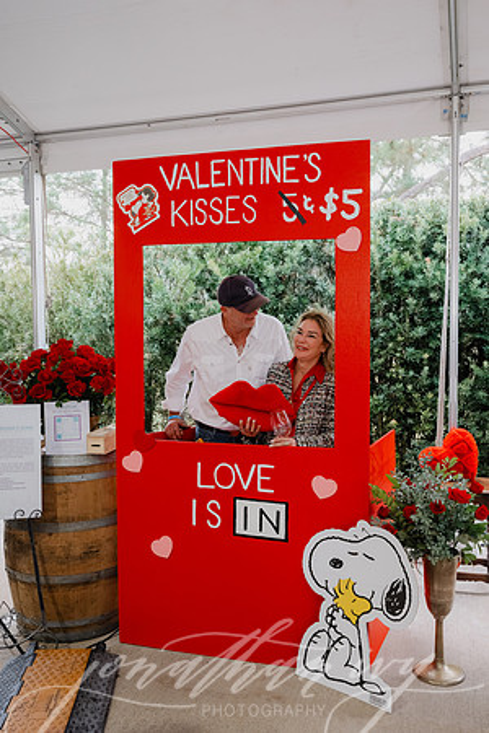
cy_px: 366
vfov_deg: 55.1
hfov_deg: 38.4
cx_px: 244
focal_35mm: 34
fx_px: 703
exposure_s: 1/250
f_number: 5.6
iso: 4000
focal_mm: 34.5
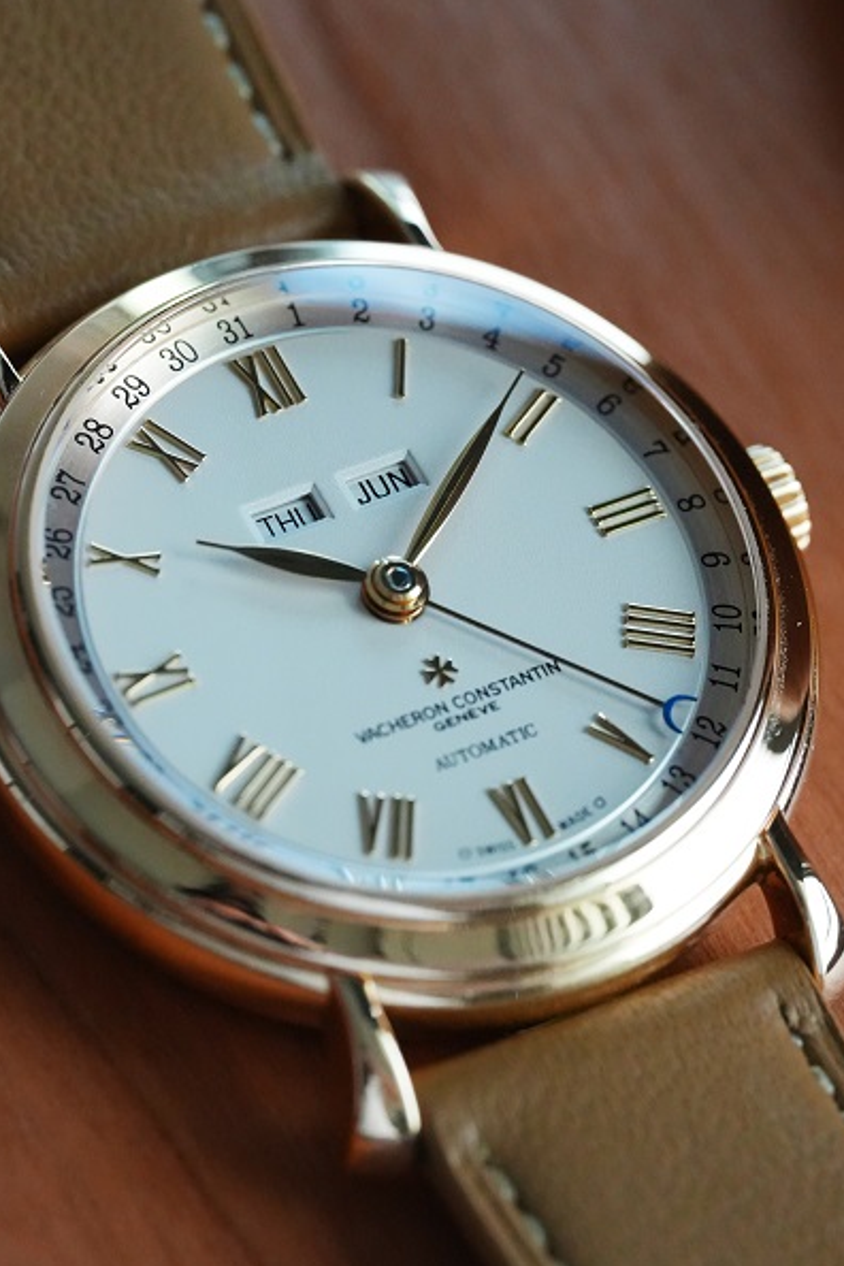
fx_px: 4360
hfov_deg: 11.1
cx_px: 371
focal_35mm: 124
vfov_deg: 16.5
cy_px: 594
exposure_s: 1/250
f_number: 8
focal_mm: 105
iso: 6400
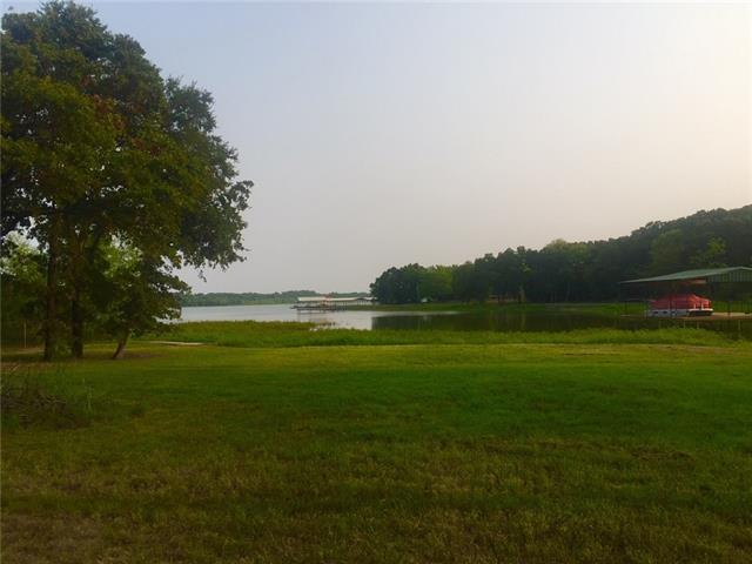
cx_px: 376
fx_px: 630
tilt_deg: +0.0
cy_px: 282
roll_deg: +0.3
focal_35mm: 29
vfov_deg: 48.2
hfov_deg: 61.7
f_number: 2.2
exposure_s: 1/898
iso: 32
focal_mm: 4.15
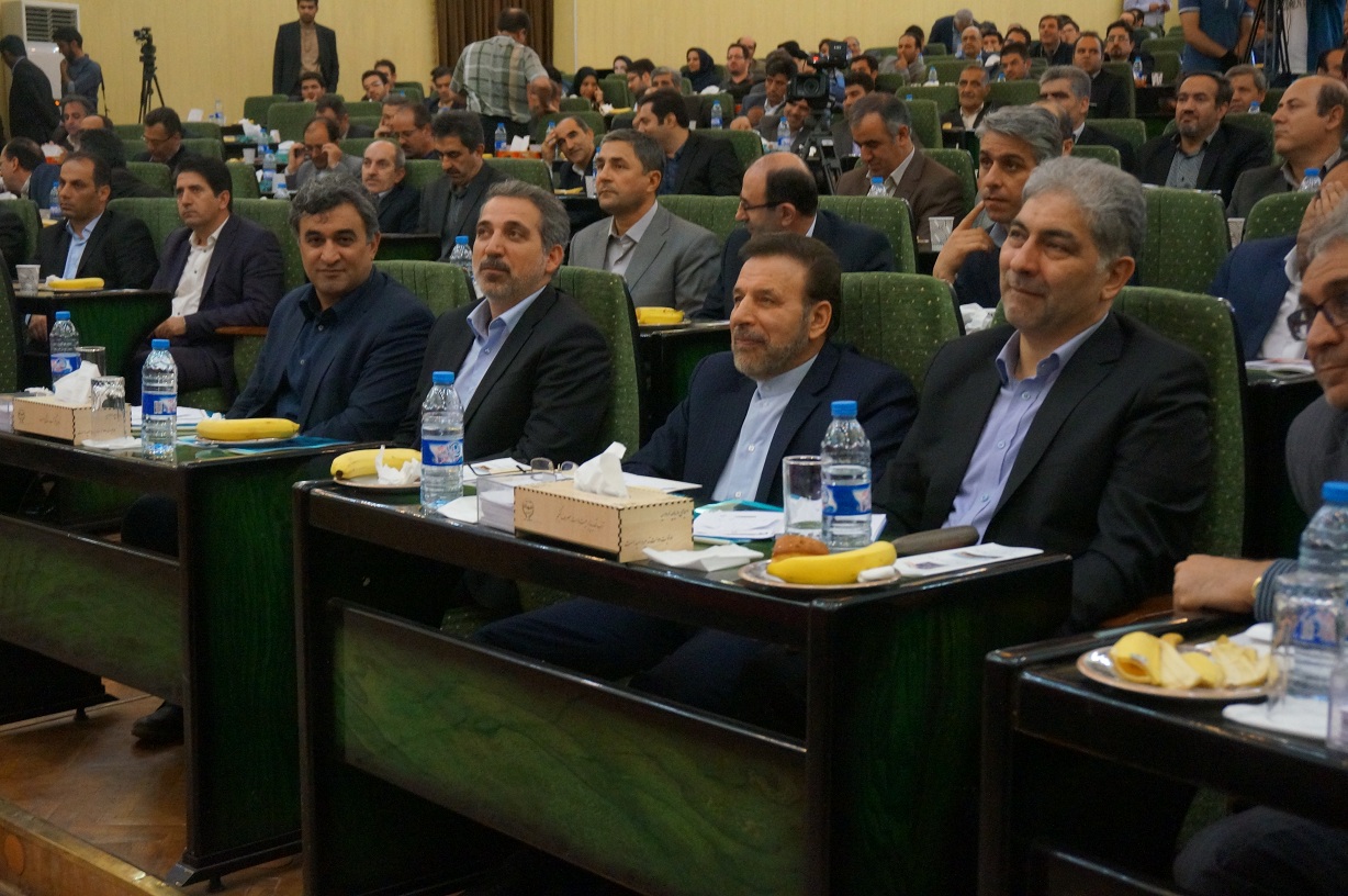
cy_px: 448
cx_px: 674
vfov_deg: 28.9
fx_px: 1739
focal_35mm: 46
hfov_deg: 42.4
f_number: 5
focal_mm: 31
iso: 3200
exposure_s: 1/50
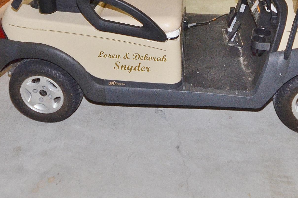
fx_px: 352
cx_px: 153
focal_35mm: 43
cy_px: -21
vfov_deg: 28.4
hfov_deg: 45.9
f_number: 4
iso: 800
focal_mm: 11.5
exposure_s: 1/60
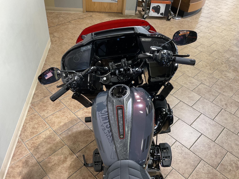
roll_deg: -6.0
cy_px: 90
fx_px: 200
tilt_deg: -41.2
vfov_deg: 48.2
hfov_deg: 61.7
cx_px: 120
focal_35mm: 29
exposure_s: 1/60
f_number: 1.8
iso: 125
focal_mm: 3
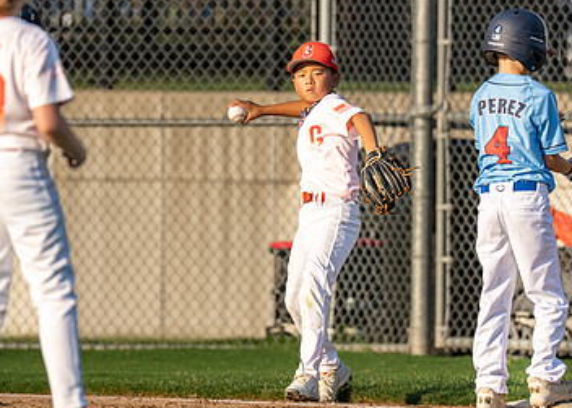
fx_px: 10277
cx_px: 332
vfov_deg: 2.3
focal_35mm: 633
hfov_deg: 3.2
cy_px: 195
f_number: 2.8
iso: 320
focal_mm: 200
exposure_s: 1/5000
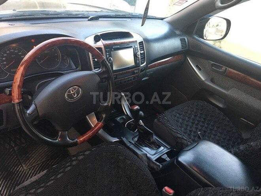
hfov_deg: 61.7
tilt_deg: -32.3
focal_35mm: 29
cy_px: 98
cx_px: 130
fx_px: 219
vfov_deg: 48.2
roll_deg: -14.8
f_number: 2.2
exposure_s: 1/33
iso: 200
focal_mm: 4.15
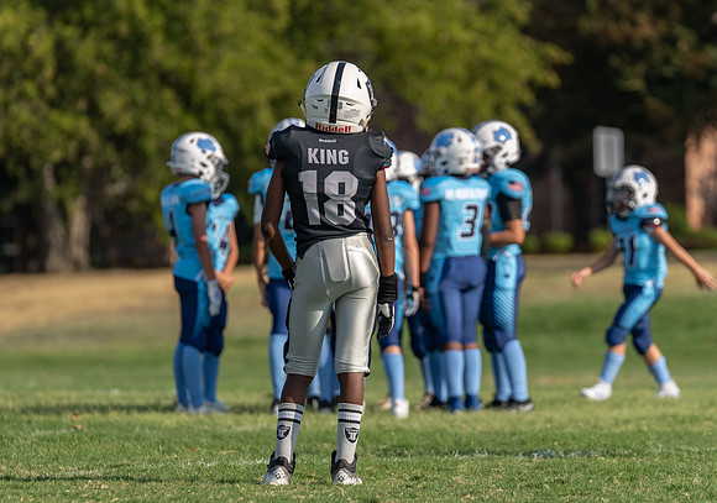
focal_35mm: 300
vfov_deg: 4.7
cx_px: 322
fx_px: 6078
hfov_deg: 6.8
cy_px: 239
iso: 100
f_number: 3.5
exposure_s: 1/1600
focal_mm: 200
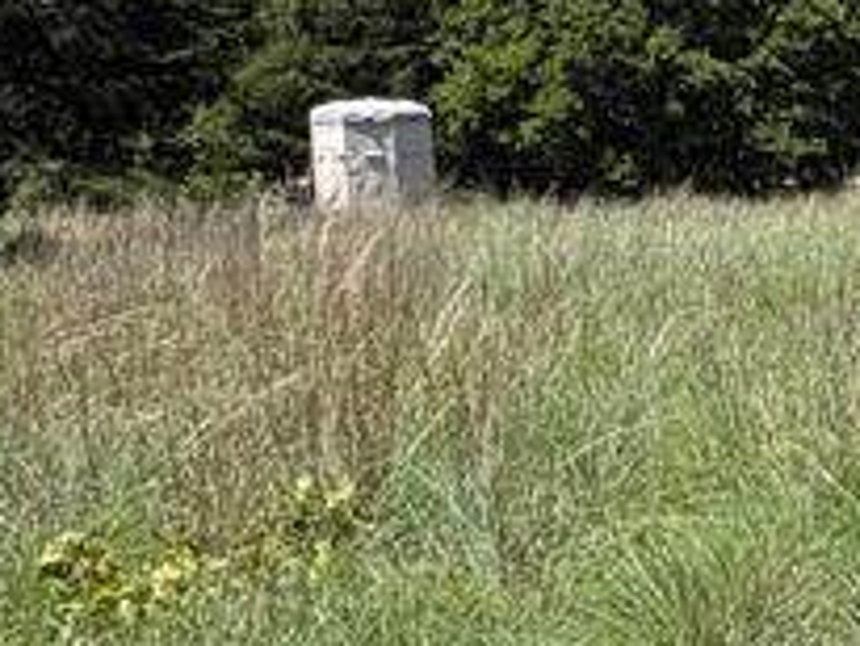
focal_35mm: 70
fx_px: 1740
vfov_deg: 21.0
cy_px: 260
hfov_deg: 21.7
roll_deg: -0.1
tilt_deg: -2.3
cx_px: 1384
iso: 32
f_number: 2.2
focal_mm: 2.22
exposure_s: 1/770
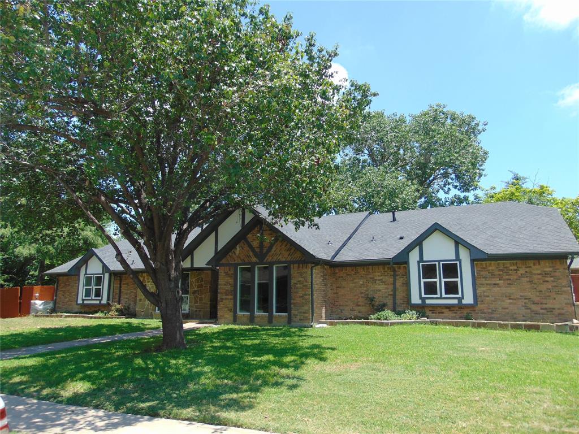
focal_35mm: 25
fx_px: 418
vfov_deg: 54.9
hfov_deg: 69.4
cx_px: 290
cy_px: 217
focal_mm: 4.5
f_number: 3
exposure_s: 1/640
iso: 80
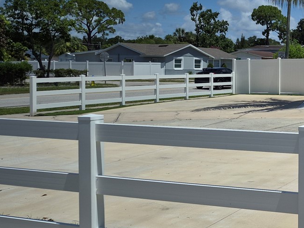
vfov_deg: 25.5
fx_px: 500
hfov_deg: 29.3
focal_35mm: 57
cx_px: 360
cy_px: 79
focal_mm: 5.4
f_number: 1.8
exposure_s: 1/3336
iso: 25
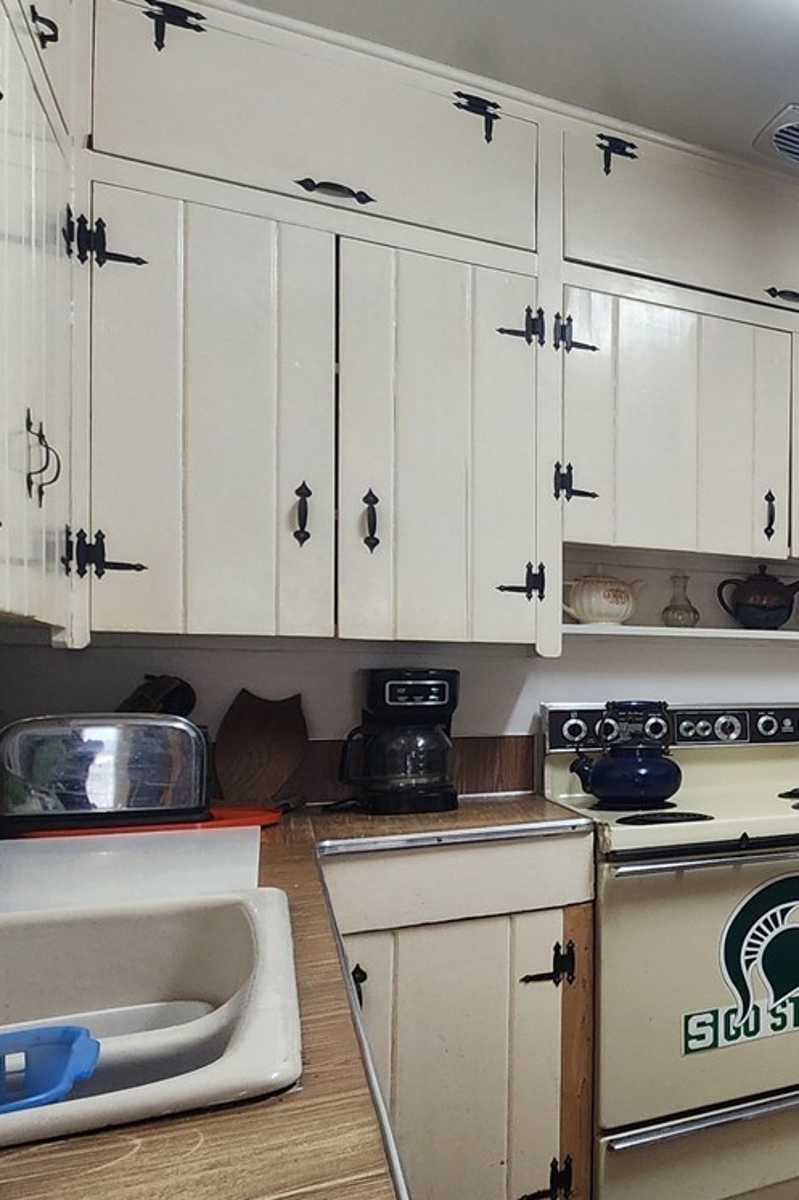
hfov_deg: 30.1
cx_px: 1146
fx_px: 966
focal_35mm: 29
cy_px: 676
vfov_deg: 63.4
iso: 200
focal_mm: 2.2
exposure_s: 1/60
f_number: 2.2
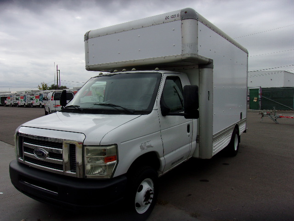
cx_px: 147
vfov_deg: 51.4
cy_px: 110
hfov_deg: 65.3
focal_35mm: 27
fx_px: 229
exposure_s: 1/56
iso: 80
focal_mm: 4.9
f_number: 10.4
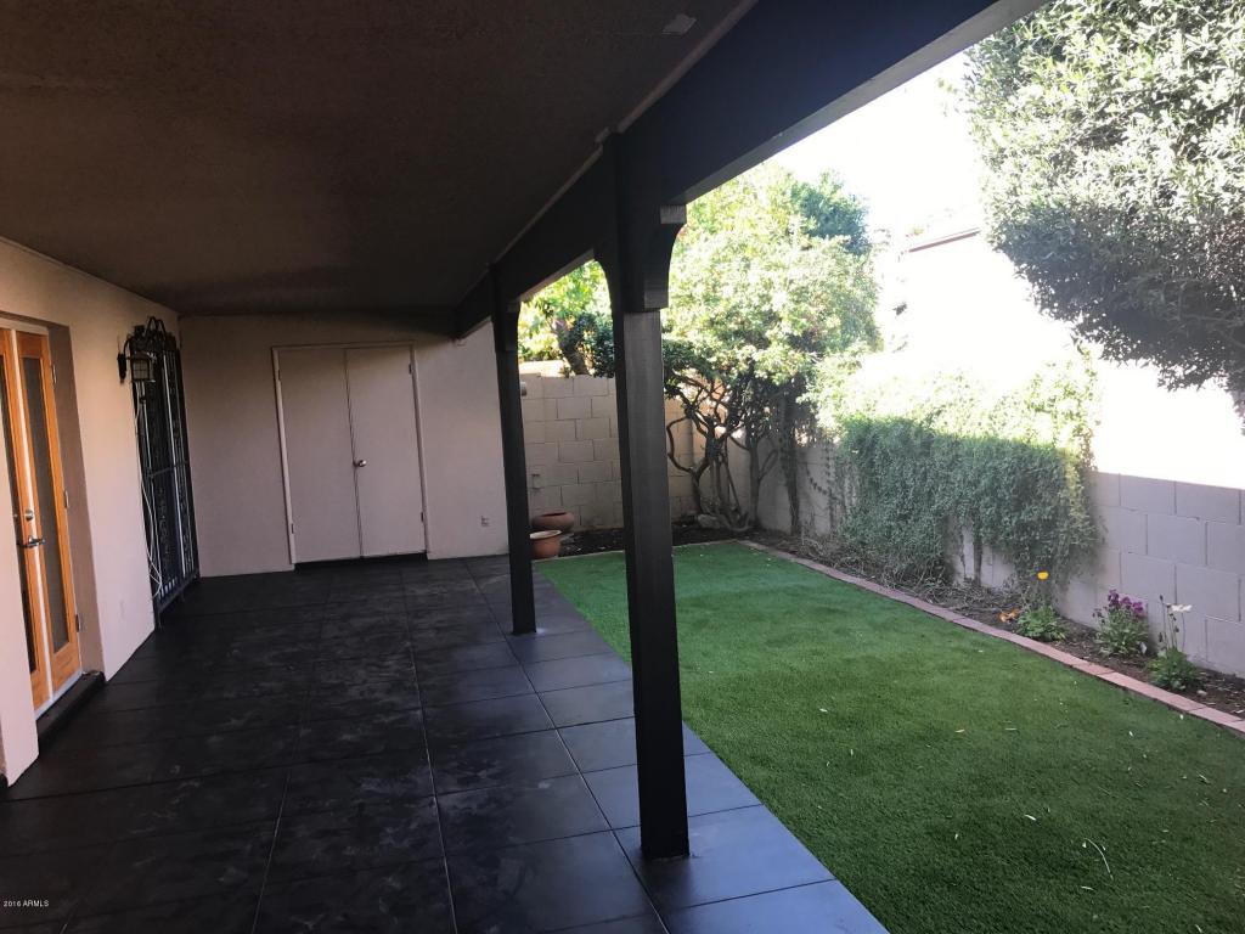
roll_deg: +4.6
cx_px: 622
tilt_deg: -4.6
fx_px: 1007
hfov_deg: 63.4
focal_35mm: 28
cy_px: 467
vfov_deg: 49.7
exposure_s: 1/120
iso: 25
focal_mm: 3.99
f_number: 1.8
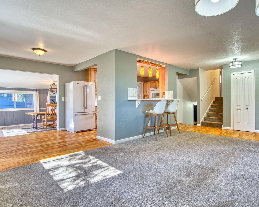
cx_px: 141
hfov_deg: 83.1
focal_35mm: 19
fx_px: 146
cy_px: 102
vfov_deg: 70.8
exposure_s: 1/80
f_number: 4
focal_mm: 16
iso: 500
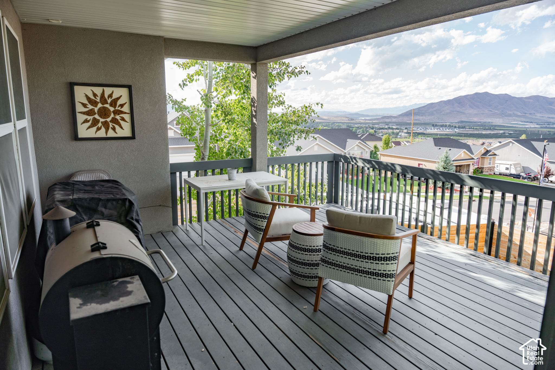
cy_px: 185
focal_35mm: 24
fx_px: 370
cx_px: 278
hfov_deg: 73.7
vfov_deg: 53.1
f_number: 4.5
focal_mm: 24
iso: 200
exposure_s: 1/200
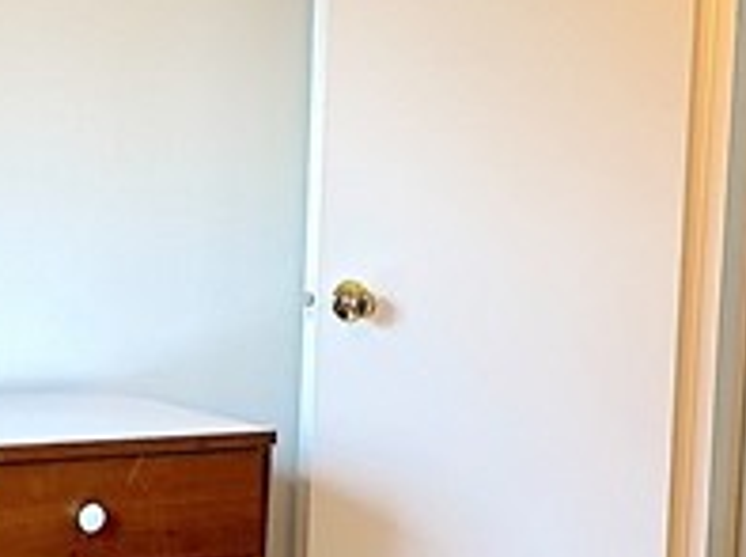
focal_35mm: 125
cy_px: 375
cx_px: 488
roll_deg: -2.7
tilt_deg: -5.6
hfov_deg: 15.8
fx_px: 2689
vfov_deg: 11.8
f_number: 1.78
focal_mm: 6.86
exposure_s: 1/60
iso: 200
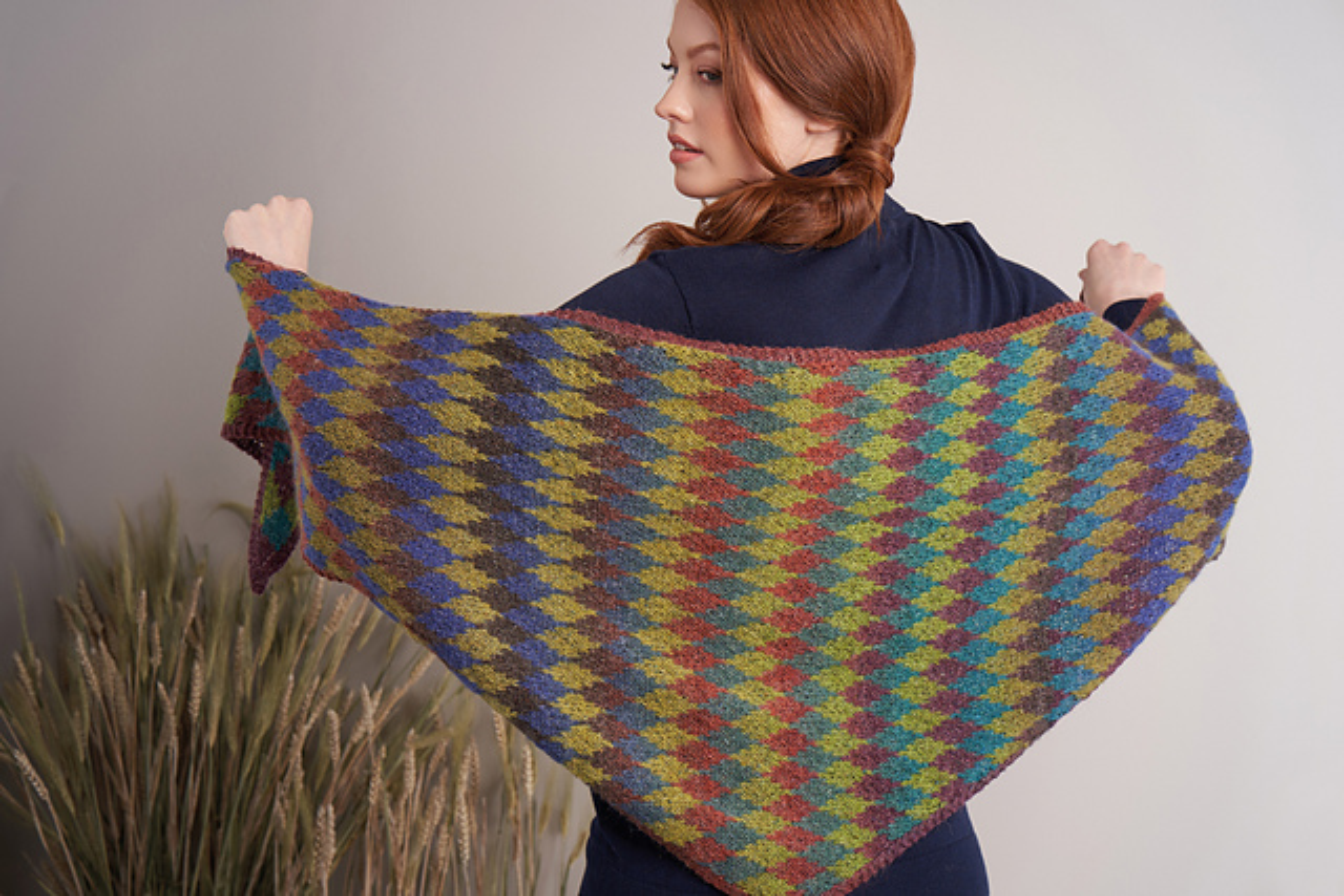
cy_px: 448
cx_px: 672
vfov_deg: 16.1
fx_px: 3174
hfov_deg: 23.9
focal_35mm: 85
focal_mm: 85
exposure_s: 1/125
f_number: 8
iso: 100
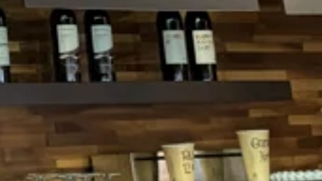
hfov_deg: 12.8
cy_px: -232
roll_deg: +2.7
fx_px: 1340
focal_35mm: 157
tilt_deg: +15.4
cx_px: -190
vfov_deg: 7.3
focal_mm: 6.86
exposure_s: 1/60
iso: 500
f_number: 1.78
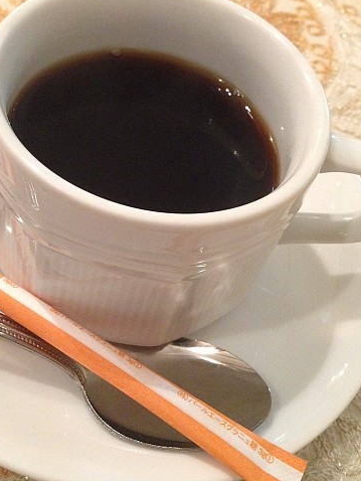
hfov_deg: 31.5
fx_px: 639
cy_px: 181
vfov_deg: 40.9
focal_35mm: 46
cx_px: 160
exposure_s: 1/15
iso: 400
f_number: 2.4
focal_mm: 4.12
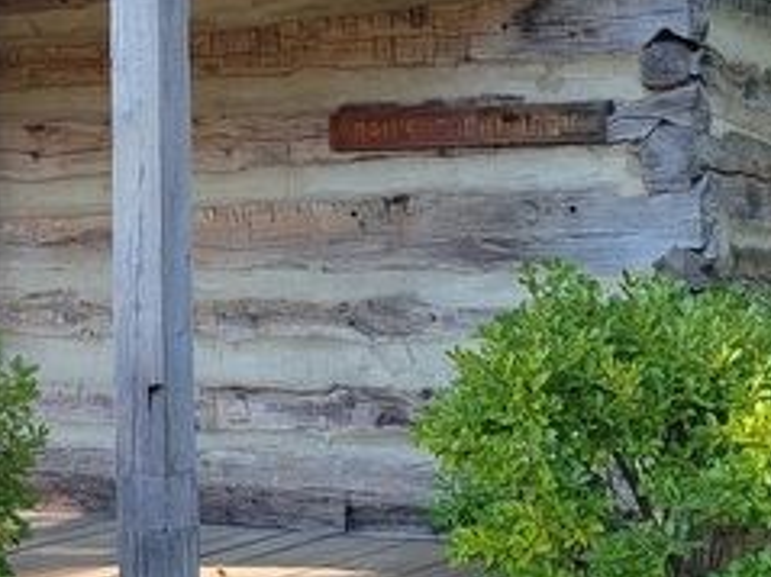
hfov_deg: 22.3
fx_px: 1937
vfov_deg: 16.8
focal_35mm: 87
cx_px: 174
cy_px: 81
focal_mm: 5.4
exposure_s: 1/492
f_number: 1.8
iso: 40
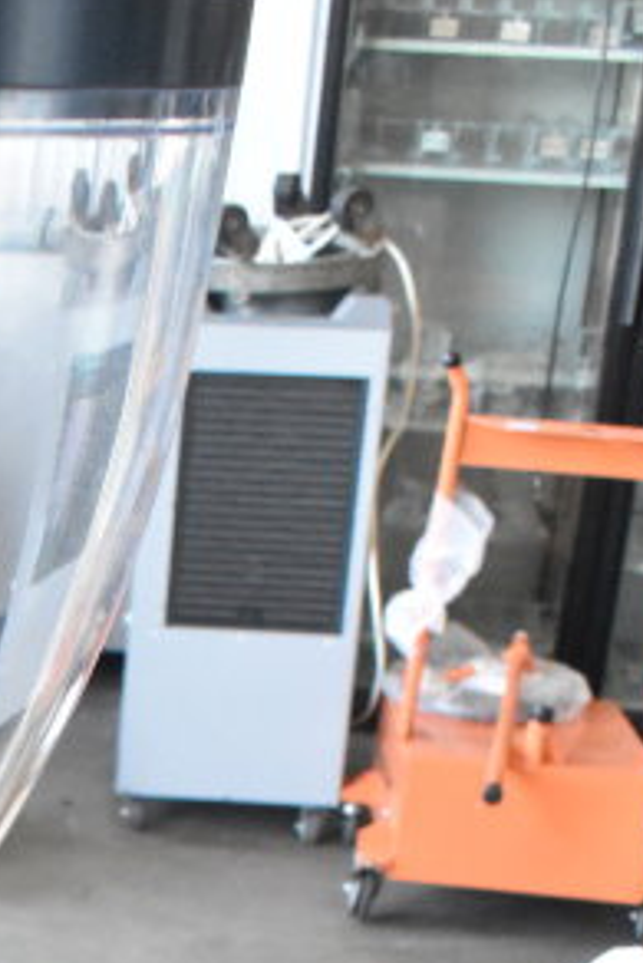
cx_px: -313
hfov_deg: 13.7
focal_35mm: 94
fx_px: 2515
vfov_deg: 19.8
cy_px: 1281
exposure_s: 1/250
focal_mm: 20
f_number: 8
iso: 6400
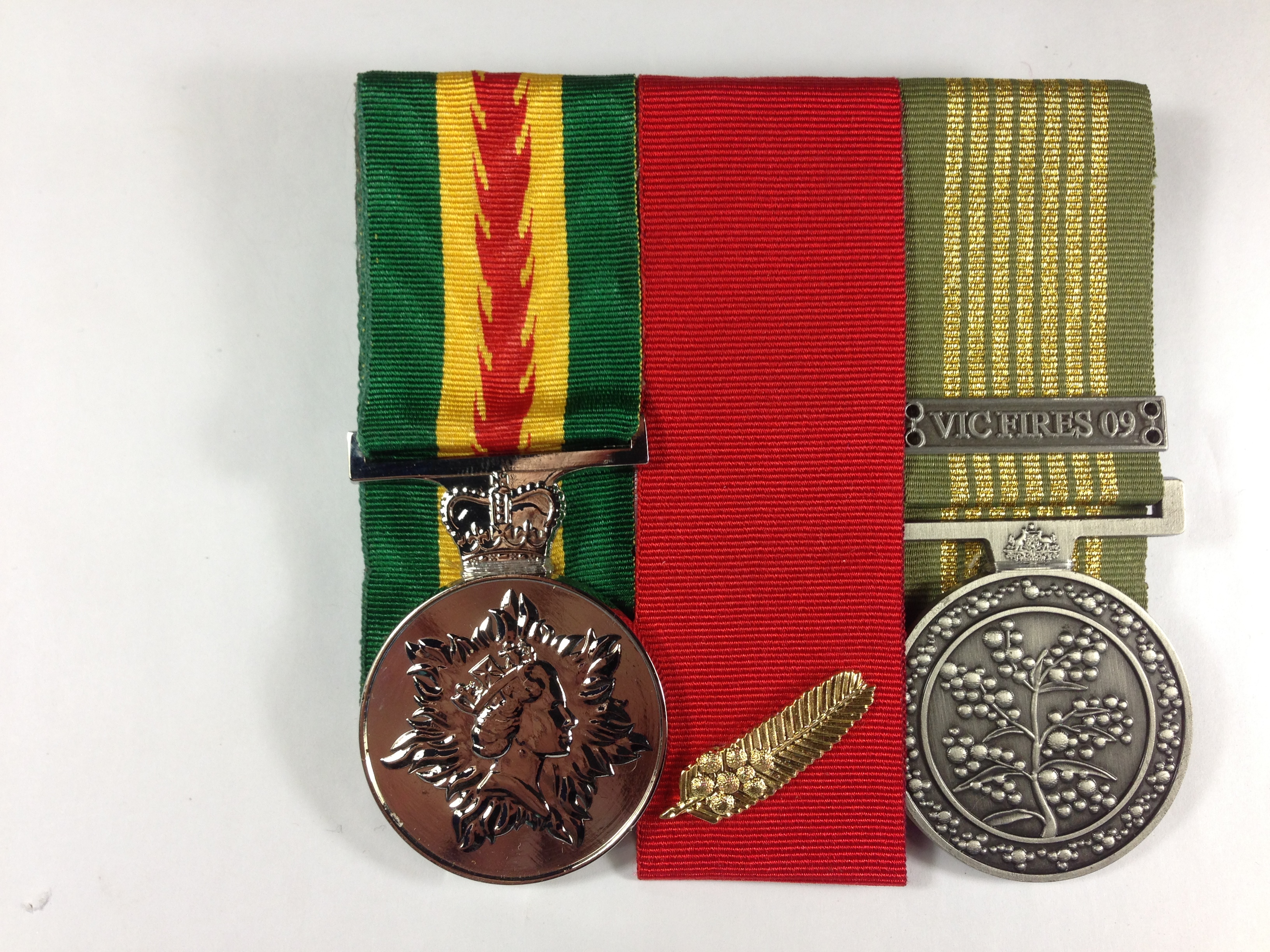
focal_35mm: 33
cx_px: 635
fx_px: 1211
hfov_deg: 55.4
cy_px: 476
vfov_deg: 42.9
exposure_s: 1/60
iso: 64
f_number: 2.4
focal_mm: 4.13
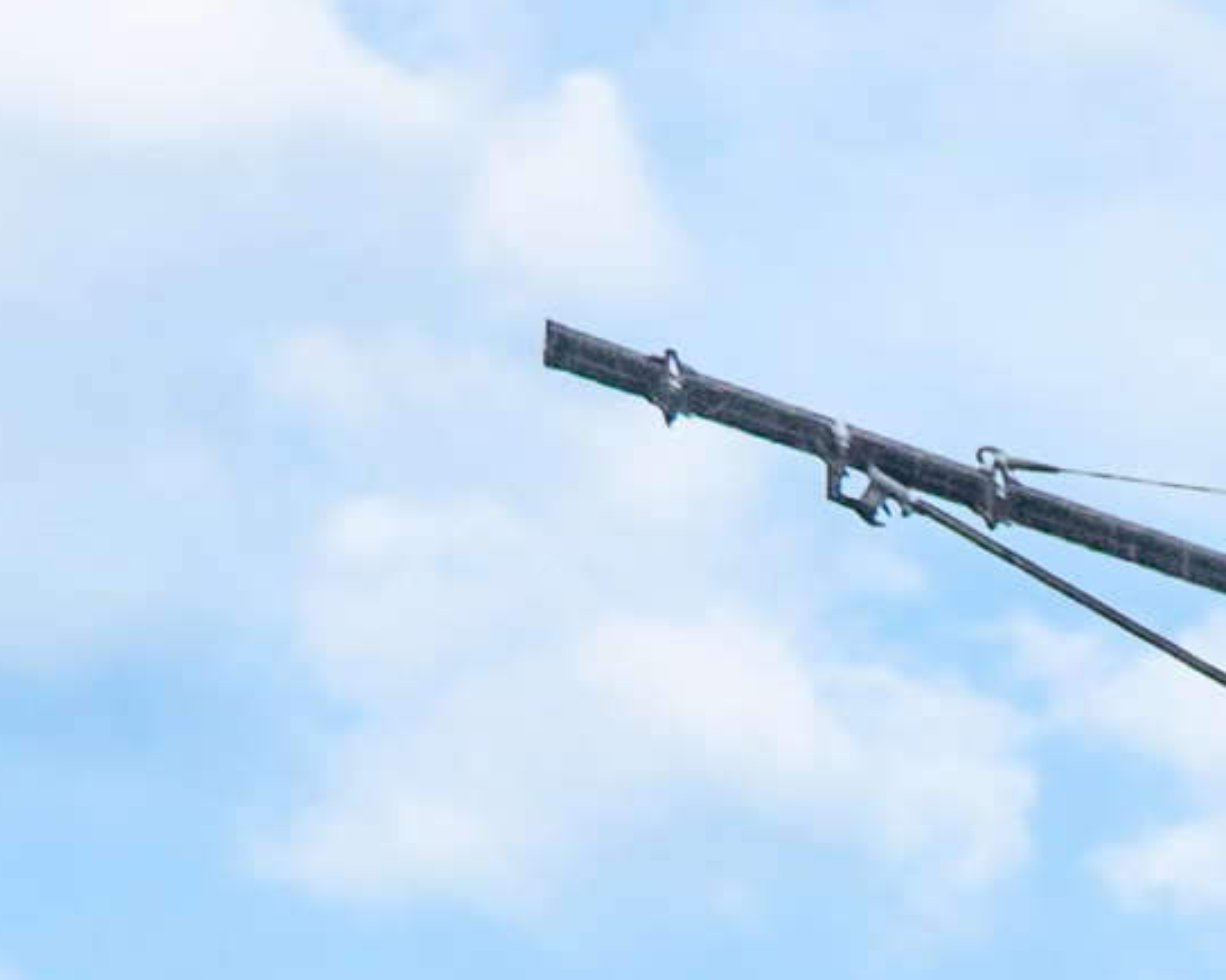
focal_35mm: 106
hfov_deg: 8.5
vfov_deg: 10.0
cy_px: 3083
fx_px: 3846
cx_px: 4744
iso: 500
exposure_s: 1/125
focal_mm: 12
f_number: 4
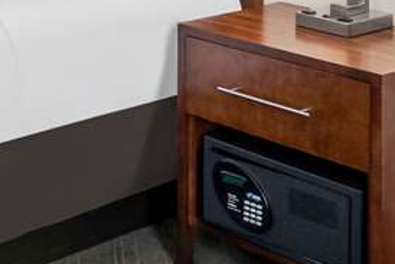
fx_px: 900
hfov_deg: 22.3
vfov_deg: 15.5
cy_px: -118
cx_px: -111
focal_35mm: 82
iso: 400
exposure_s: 1/4
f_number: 8
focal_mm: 10
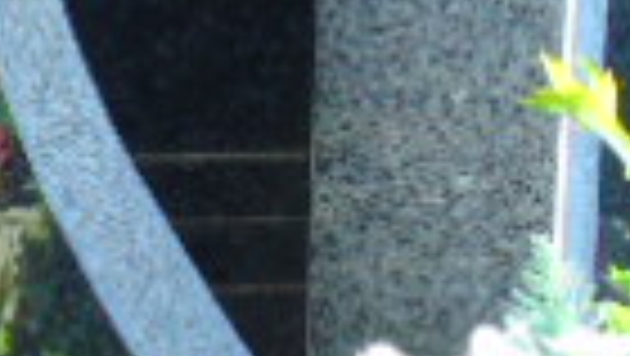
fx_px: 4497
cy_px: -77
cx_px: -238
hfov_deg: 7.9
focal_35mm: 269
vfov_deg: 4.5
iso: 80
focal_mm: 9.6
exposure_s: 1/100
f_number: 4.3
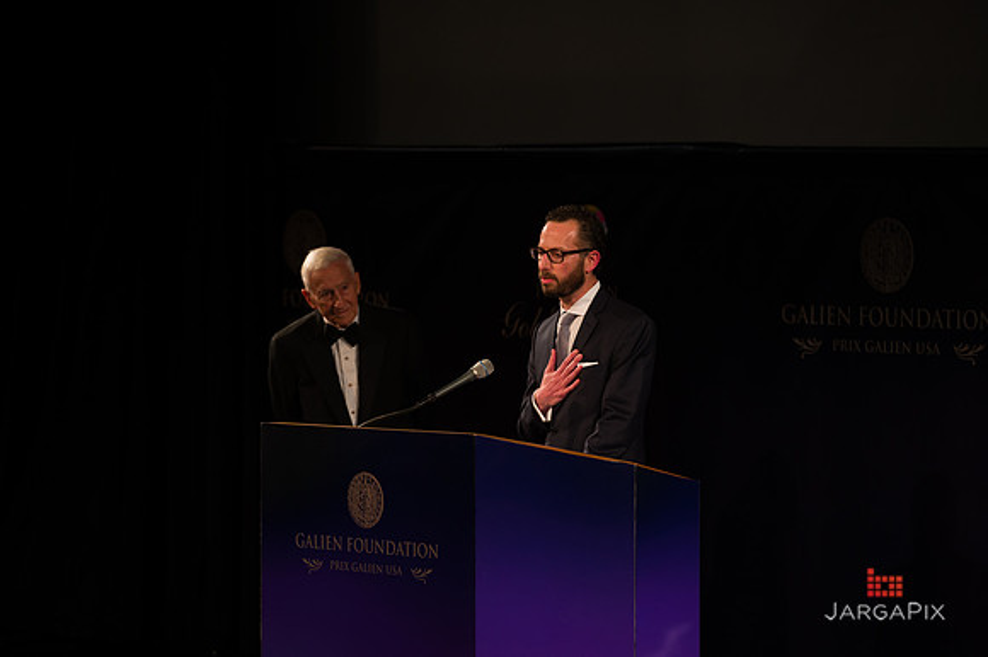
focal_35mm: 200
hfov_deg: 10.3
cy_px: 328
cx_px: 494
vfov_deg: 6.9
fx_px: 5486
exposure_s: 1/200
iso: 1600
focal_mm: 200
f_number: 4
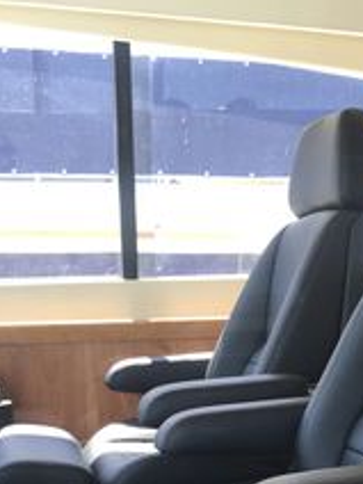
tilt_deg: -12.5
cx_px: 239
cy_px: 489
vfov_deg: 27.6
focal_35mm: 66
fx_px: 923
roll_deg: +0.7
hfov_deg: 22.2
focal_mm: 3.99
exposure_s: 1/100
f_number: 1.8
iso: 40
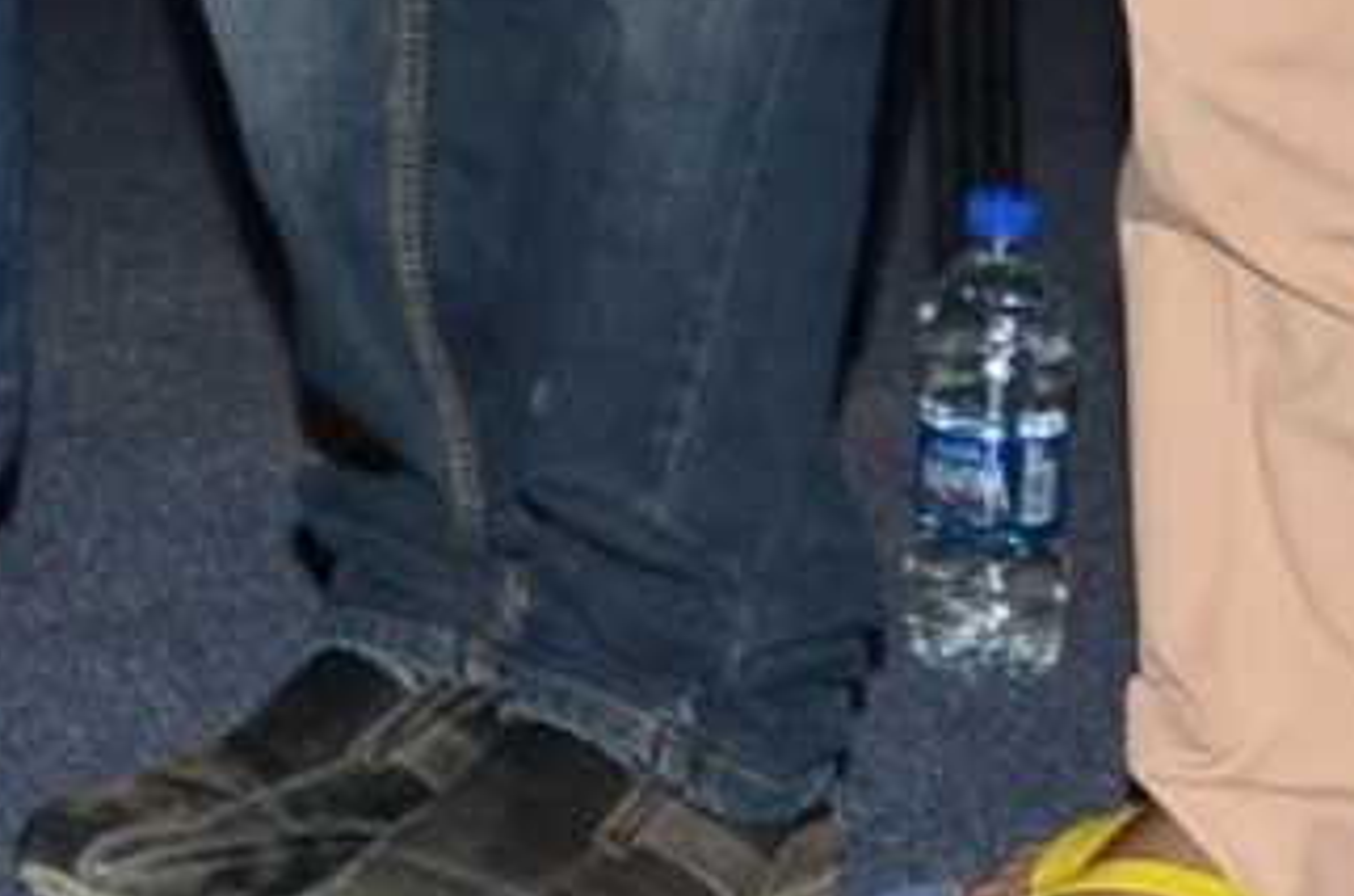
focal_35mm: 222
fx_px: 8311
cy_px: -1657
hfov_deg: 8.9
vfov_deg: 5.8
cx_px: -1228
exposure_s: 1/125
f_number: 5.6
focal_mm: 21
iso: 500
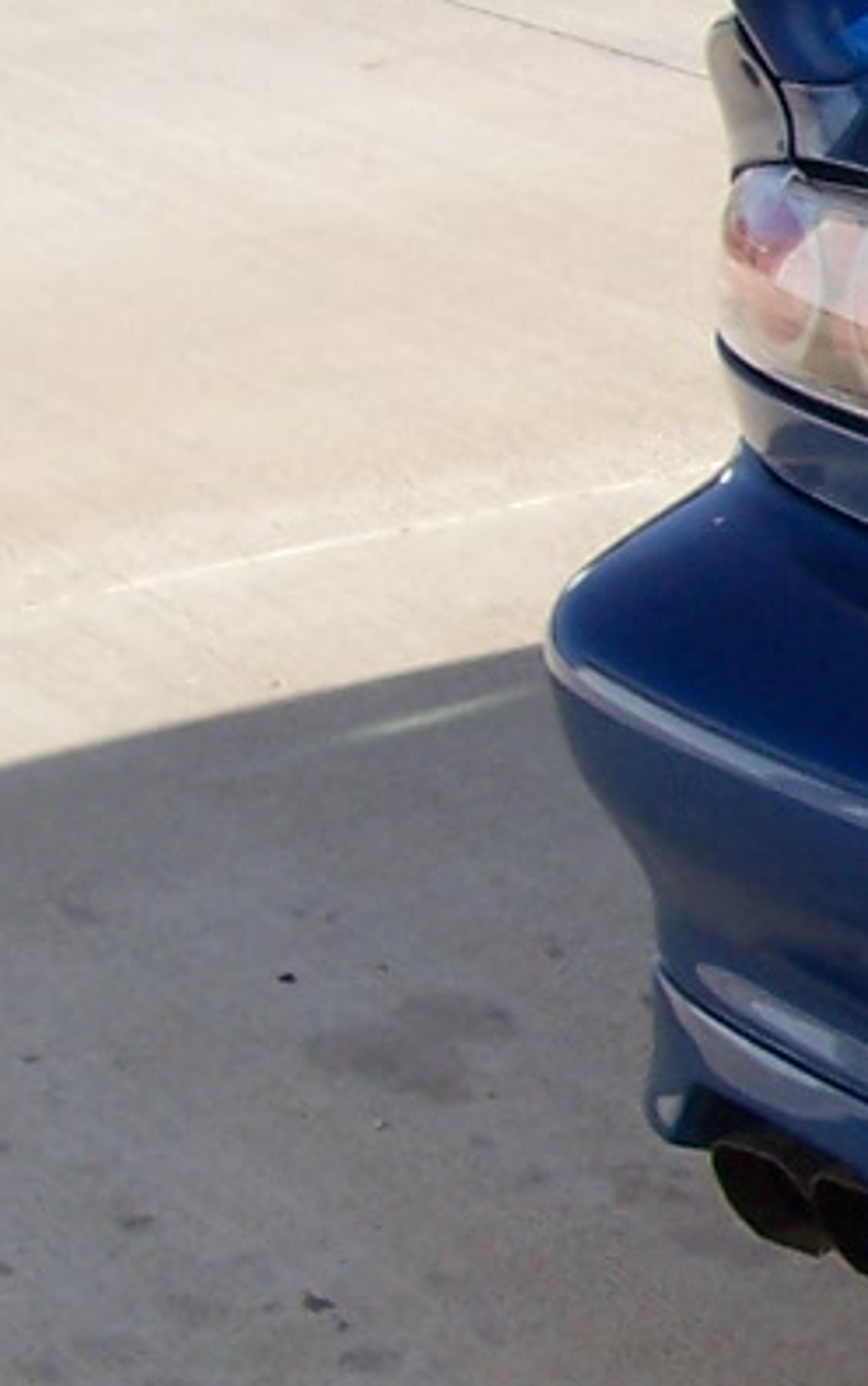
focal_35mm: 136
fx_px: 5140
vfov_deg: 15.4
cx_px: 2272
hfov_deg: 8.6
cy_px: 598
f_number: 5.6
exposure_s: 1/250
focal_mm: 5.6
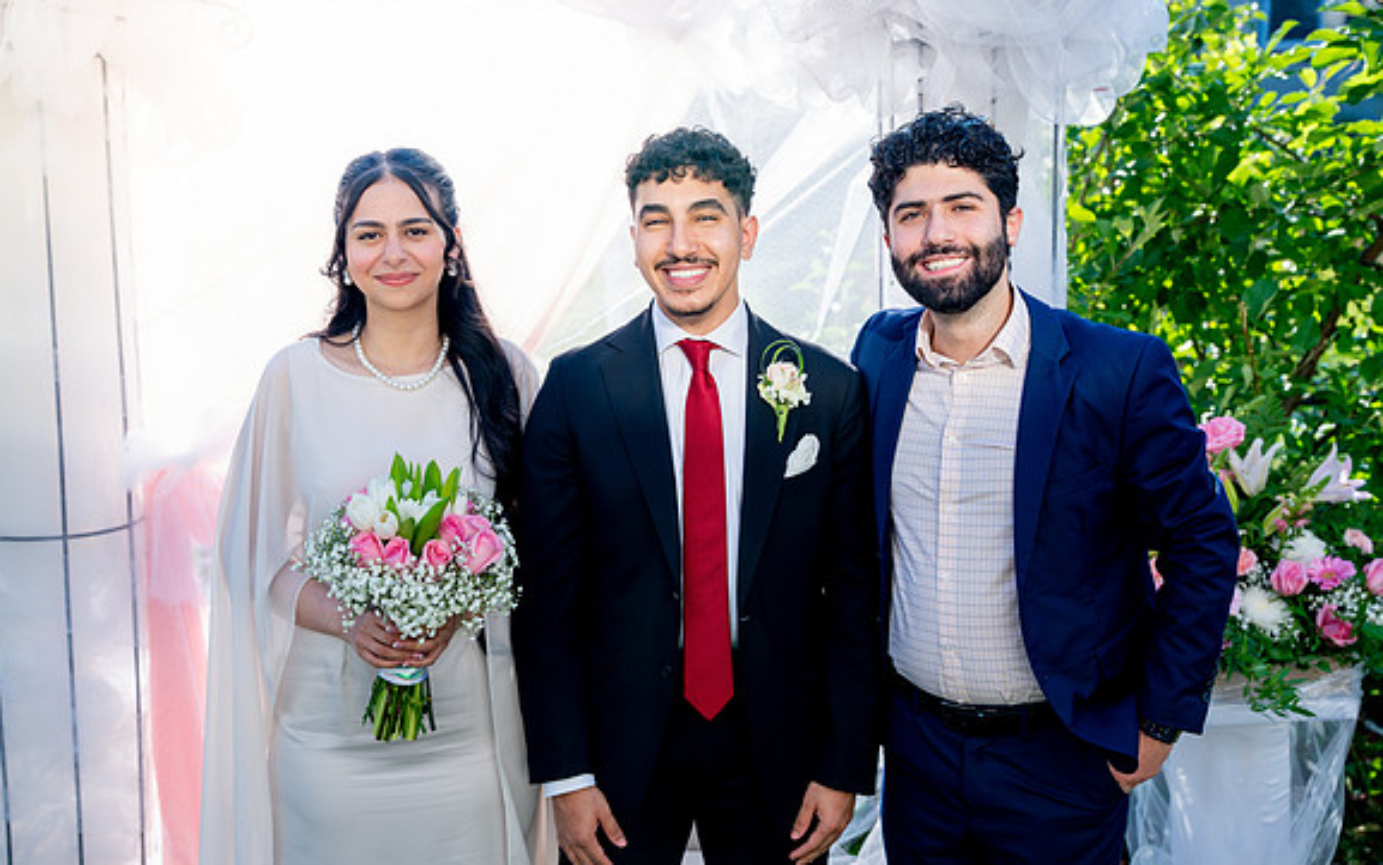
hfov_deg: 47.2
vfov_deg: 30.6
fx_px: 1583
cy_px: 440
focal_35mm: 42
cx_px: 693
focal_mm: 41
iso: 200
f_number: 3.5
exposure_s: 1/500
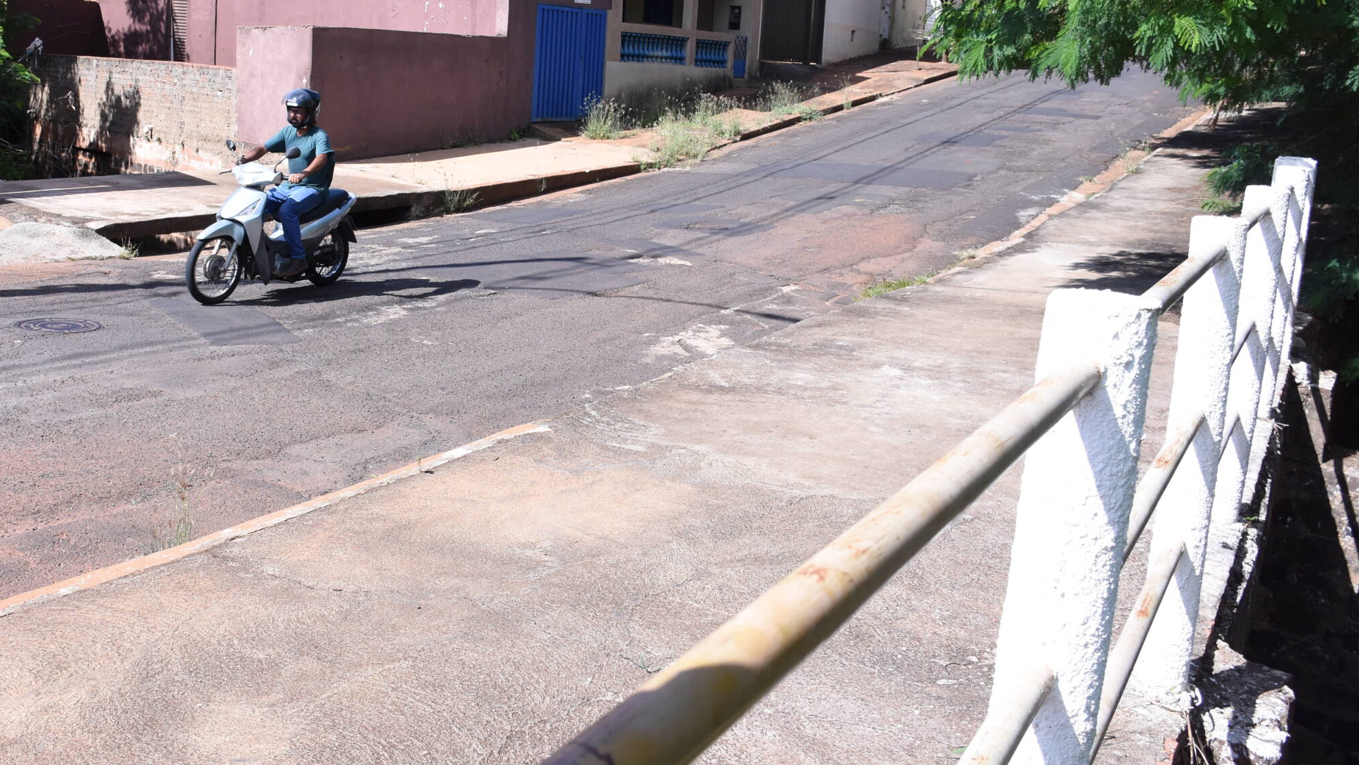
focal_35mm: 36
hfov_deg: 54.7
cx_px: 522
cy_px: 278
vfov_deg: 32.7
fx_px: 1297
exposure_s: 1/1600
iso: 500
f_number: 5.6
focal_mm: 18
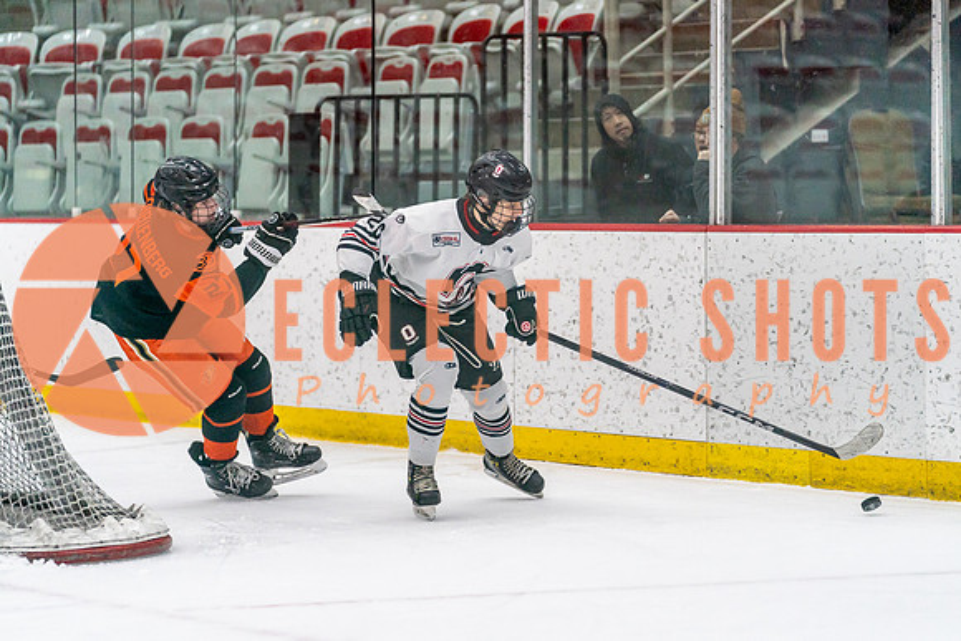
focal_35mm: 161
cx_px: 480
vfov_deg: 8.6
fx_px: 4288
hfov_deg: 12.8
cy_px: 320
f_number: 2.8
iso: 3200
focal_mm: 147
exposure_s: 1/1250
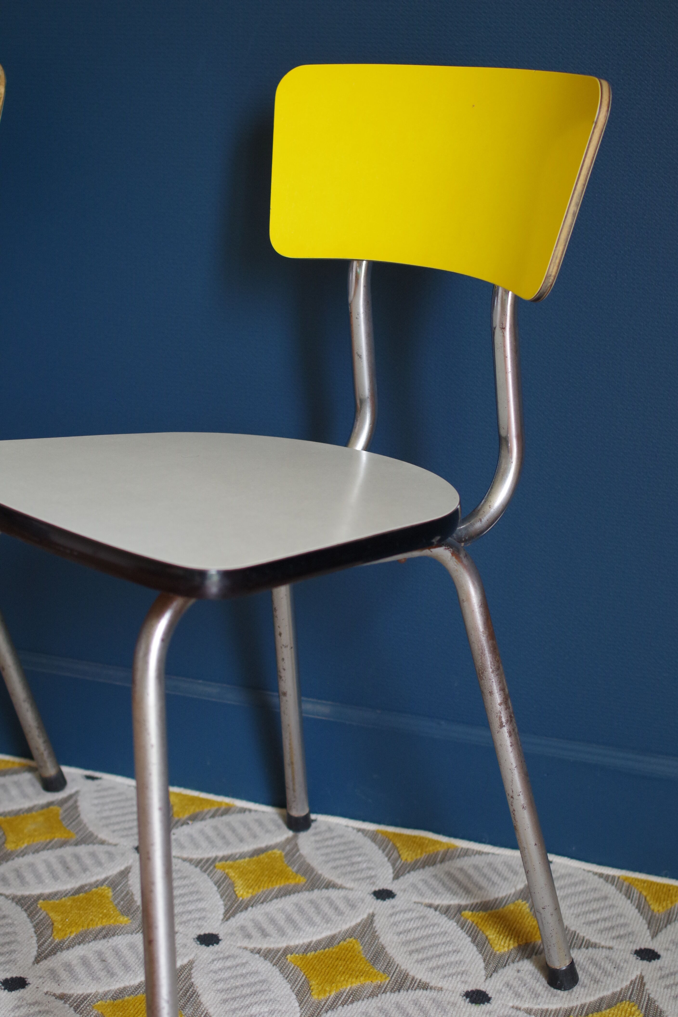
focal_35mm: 52
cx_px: 339
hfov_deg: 26.0
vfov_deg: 38.2
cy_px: 508
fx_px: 1469
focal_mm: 35
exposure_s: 1/20
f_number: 3.5
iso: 800
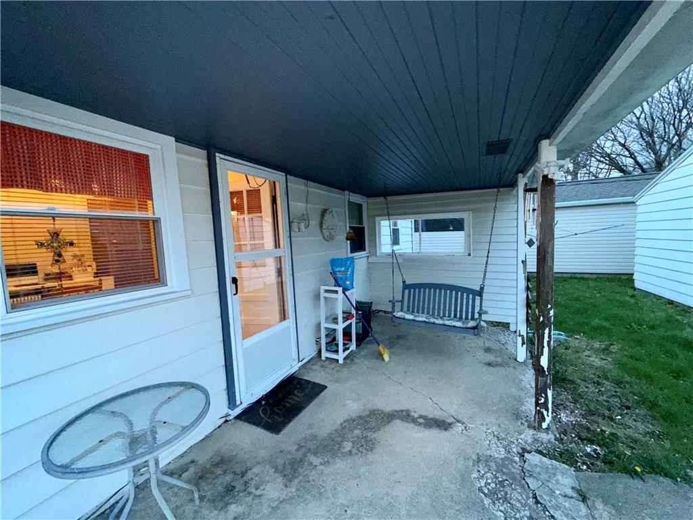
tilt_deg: -4.4
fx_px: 280
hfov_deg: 102.1
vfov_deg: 85.7
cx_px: 346
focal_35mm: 14
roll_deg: +1.7
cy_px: 260
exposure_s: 1/60
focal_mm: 2.22
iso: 200
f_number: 2.2
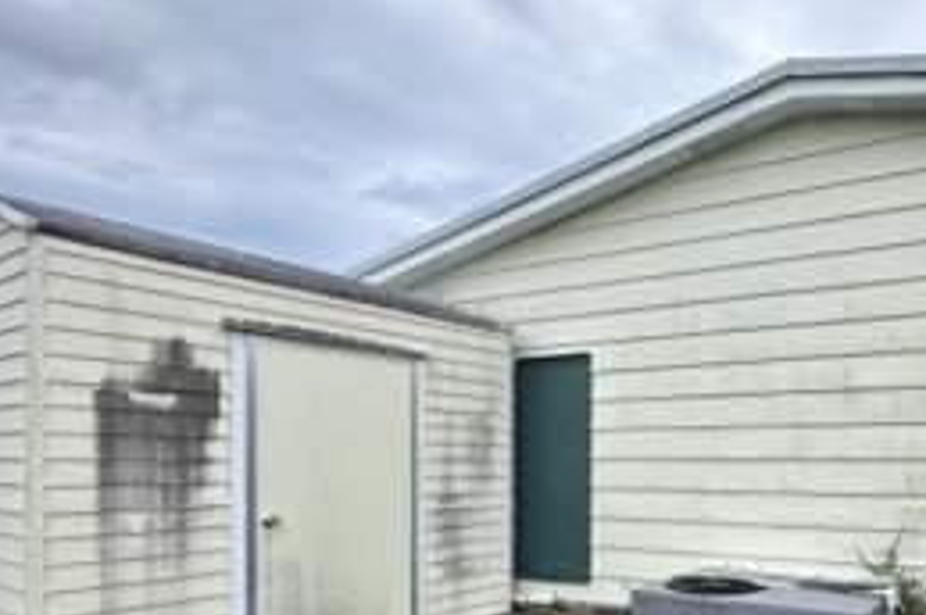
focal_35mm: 27
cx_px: 729
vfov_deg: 46.2
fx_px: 694
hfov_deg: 62.3
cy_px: 459
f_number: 2.2
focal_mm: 2.22
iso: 50
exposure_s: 1/1855
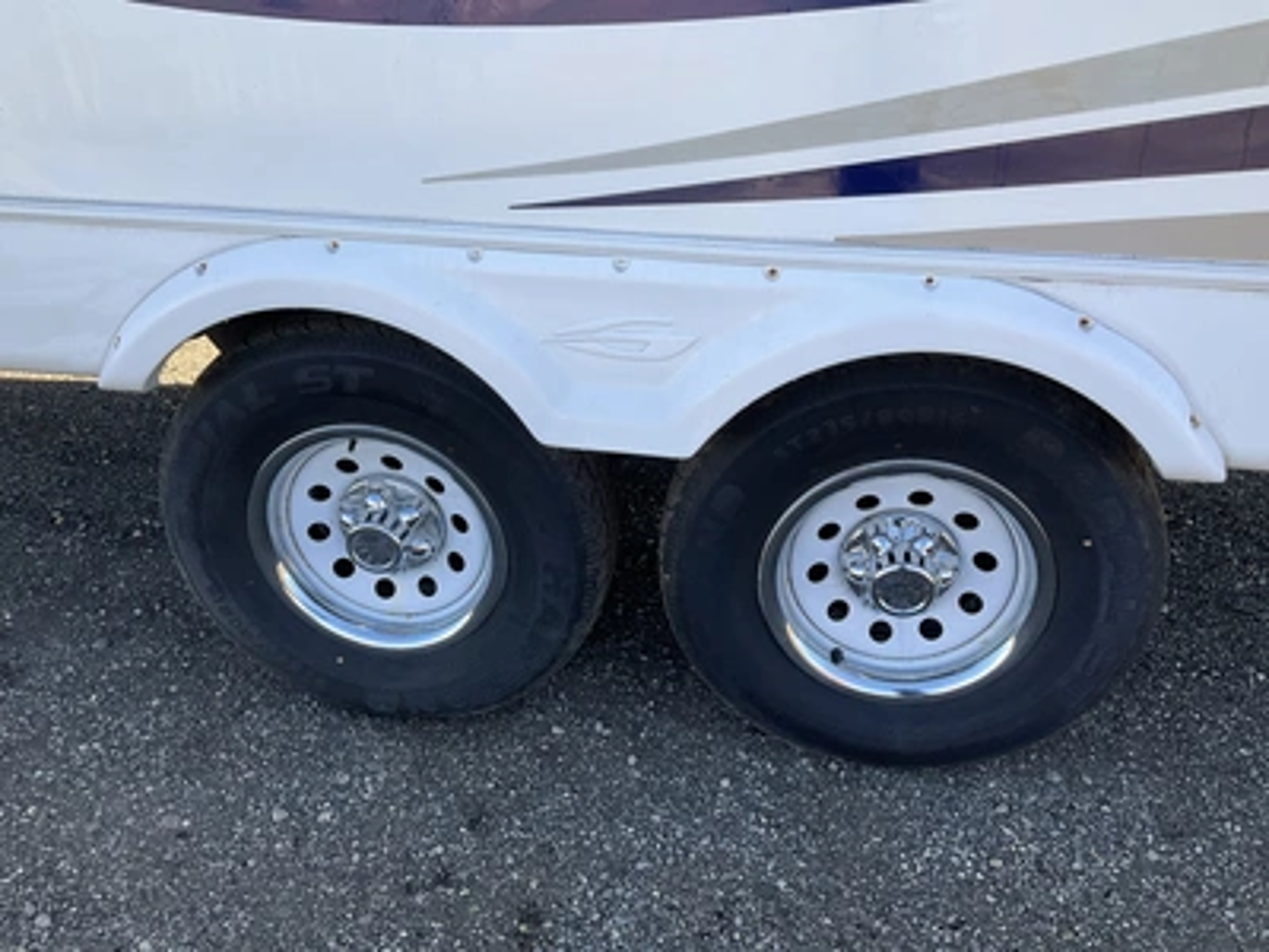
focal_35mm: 29
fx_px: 1063
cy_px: 476
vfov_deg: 48.2
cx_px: 634
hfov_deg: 61.7
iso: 25
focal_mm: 3
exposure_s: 1/383
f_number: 1.8
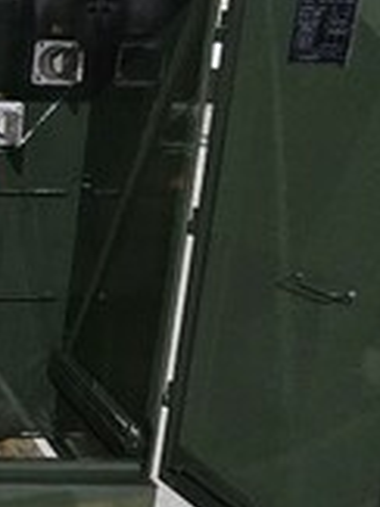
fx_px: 747
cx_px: -237
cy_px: 240
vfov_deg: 37.5
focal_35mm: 51
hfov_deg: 22.0
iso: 800
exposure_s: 1/24
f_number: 2.2
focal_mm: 2.2
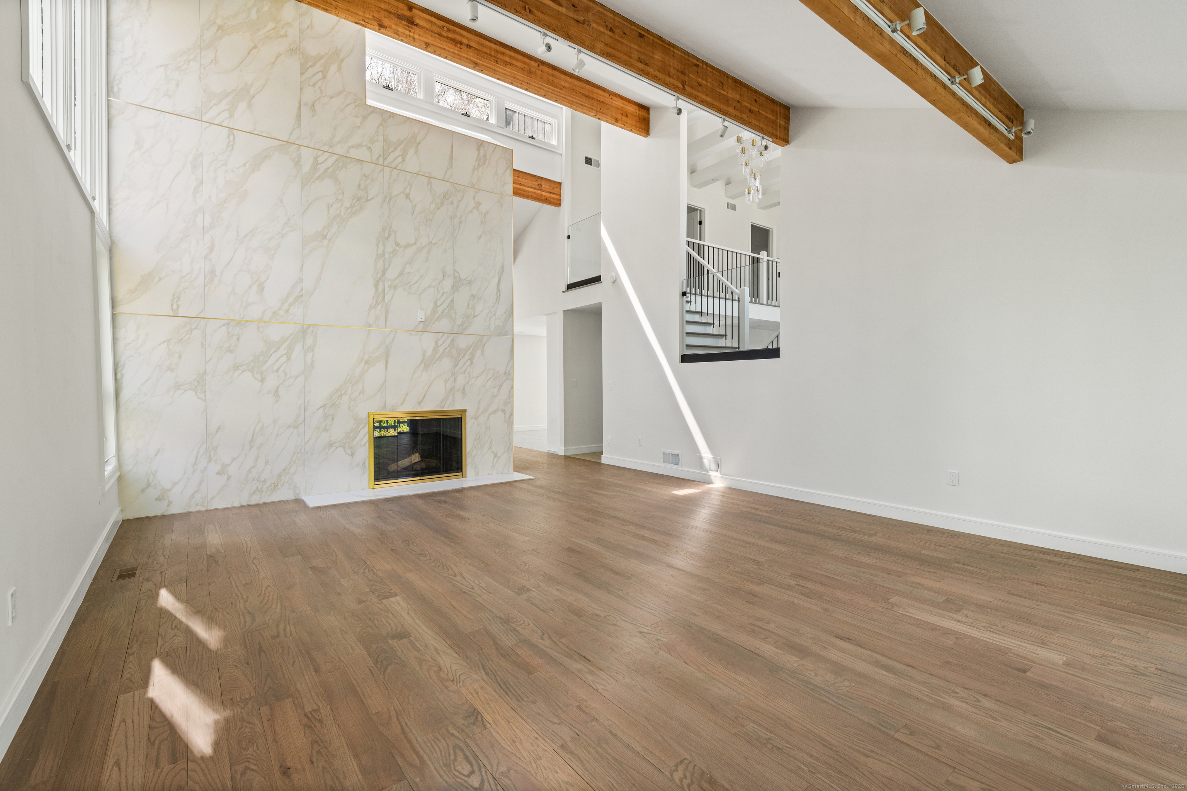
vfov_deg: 73.7
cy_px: 396
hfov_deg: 96.7
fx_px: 528
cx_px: 594
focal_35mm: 16
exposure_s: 1/15
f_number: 11
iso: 250
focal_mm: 16
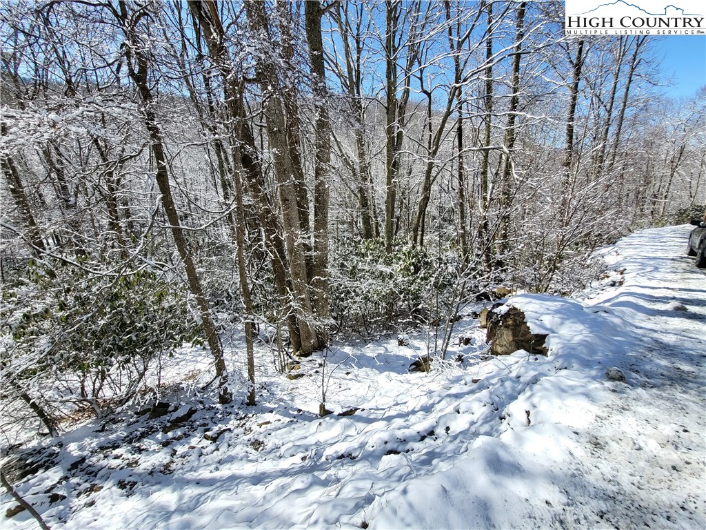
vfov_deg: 89.9
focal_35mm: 13
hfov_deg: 106.2
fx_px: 265
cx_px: 353
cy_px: 265
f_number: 2.2
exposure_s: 1/661
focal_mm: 1.74
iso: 32
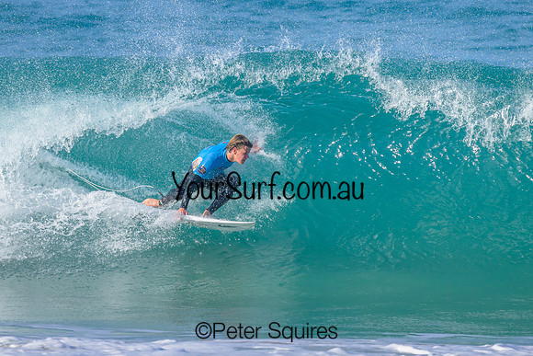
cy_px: 112
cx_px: 284
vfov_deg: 1.3
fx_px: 16266
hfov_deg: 1.9
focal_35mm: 1098
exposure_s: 1/2000
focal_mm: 800
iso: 400
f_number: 6.3
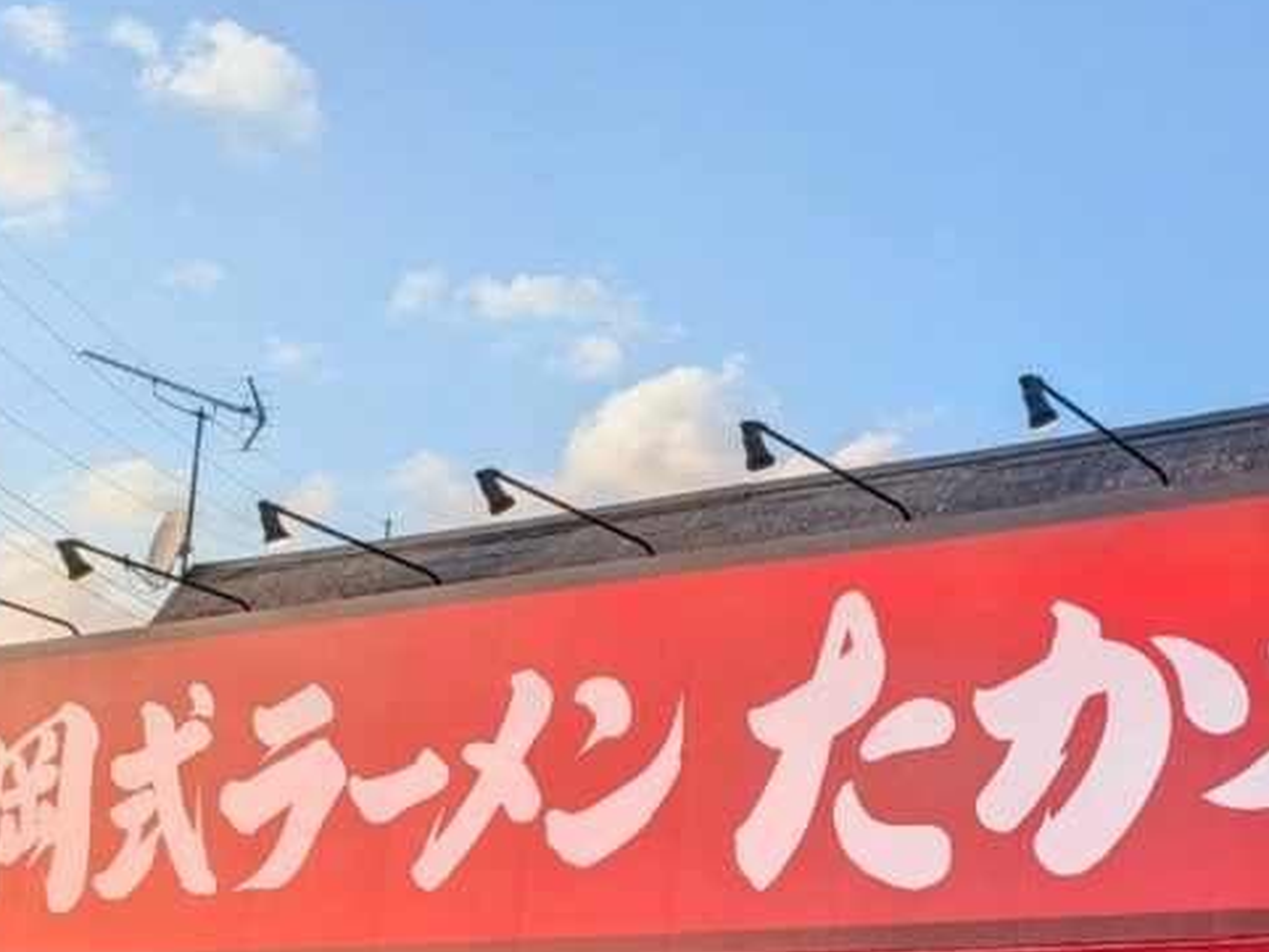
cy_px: 854
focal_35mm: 64
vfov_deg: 22.4
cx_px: 1272
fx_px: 2347
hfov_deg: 28.4
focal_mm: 6.9
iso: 19
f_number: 1.68
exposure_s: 1/385
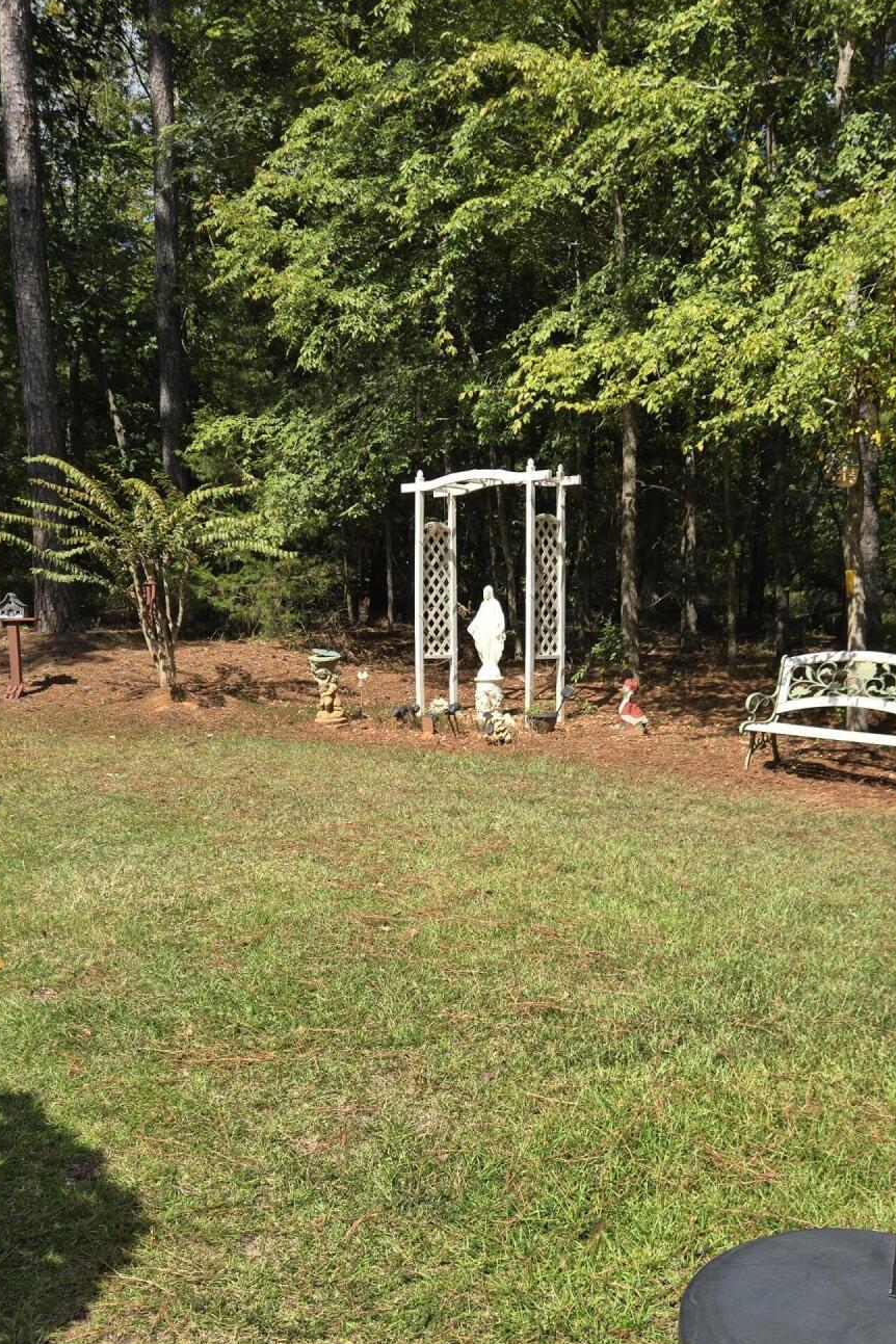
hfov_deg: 35.9
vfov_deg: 51.2
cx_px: 438
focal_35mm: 37
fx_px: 1381
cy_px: 865
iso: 25
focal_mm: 5.4
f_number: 1.8
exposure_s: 1/1453
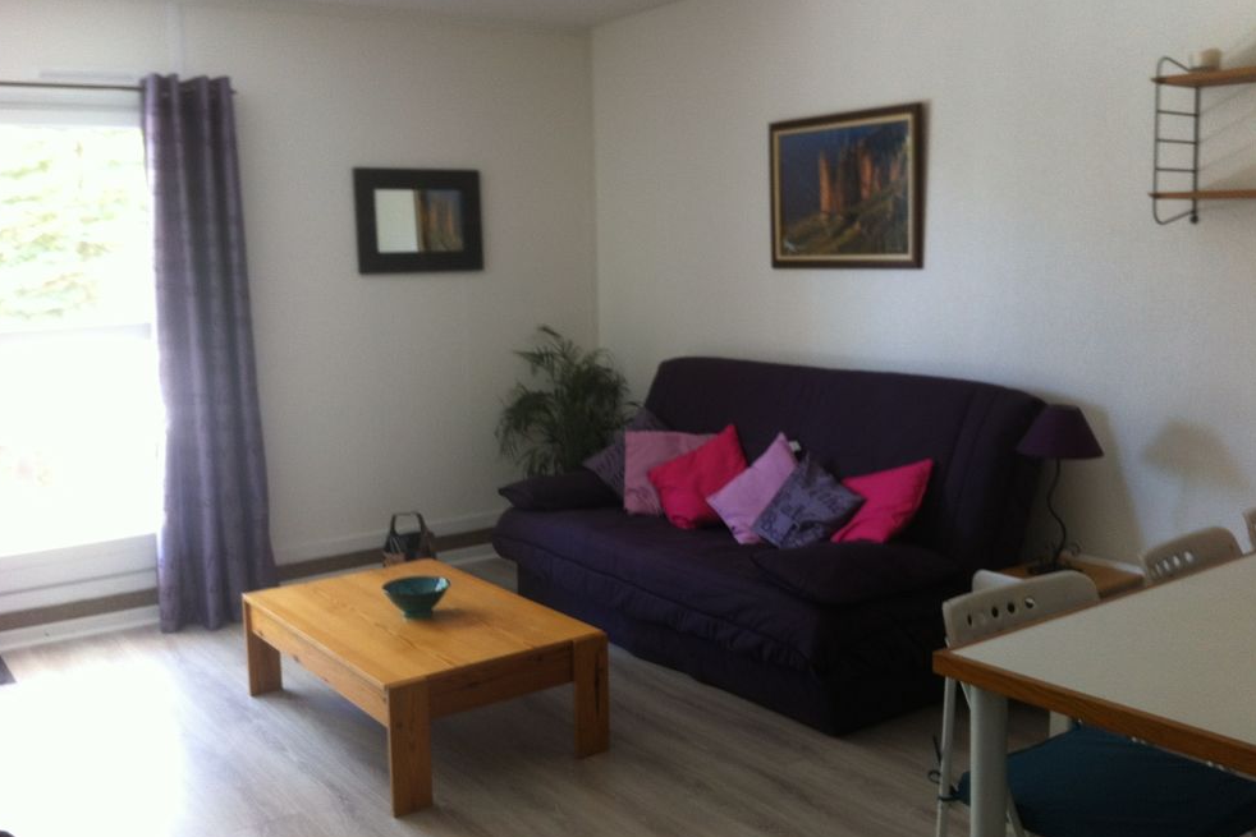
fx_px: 1291
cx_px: 620
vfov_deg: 36.0
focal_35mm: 37
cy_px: 412
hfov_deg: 51.9
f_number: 2.8
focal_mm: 3.85
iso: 100
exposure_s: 1/15
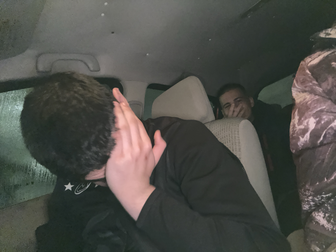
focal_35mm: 23
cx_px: 168
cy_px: 126
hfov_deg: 73.9
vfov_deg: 58.9
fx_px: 223
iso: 1250
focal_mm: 2.69
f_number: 1.9
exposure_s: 1/16
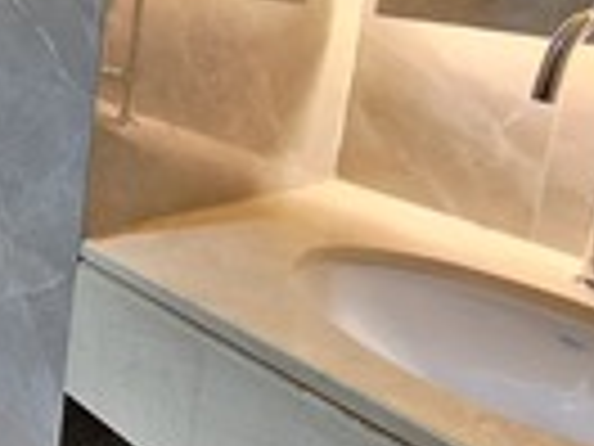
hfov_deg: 36.1
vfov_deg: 30.7
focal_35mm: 45
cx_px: -52
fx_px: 772
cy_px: 43
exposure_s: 1/25
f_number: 2.2
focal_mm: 1.74
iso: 320
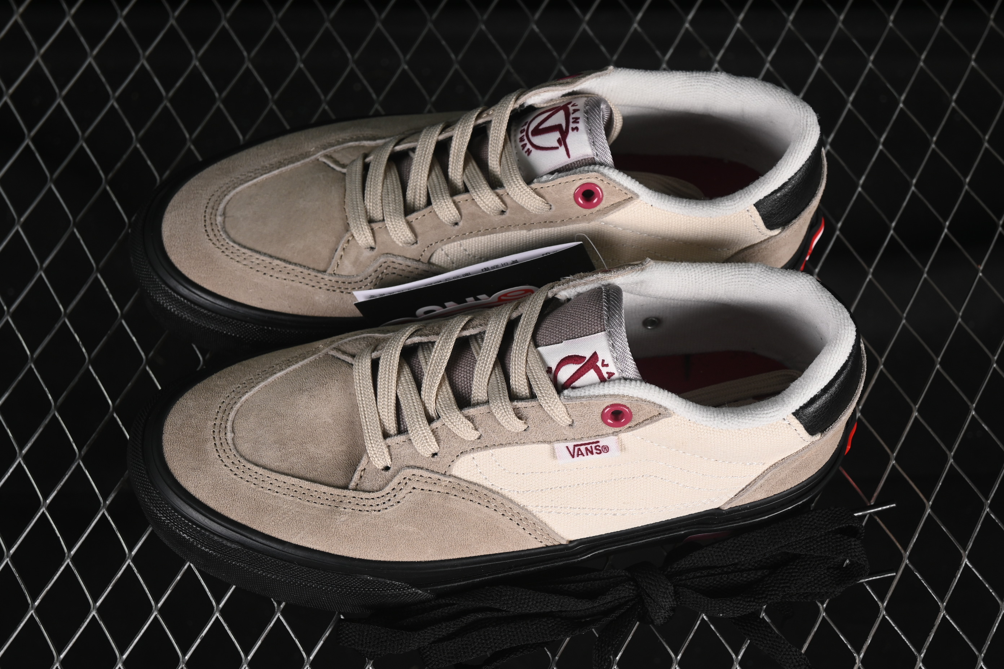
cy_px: 334
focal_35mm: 75
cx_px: 502
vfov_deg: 18.2
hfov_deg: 27.0
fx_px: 2092
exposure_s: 1/80
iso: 160
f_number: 7.1
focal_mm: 50
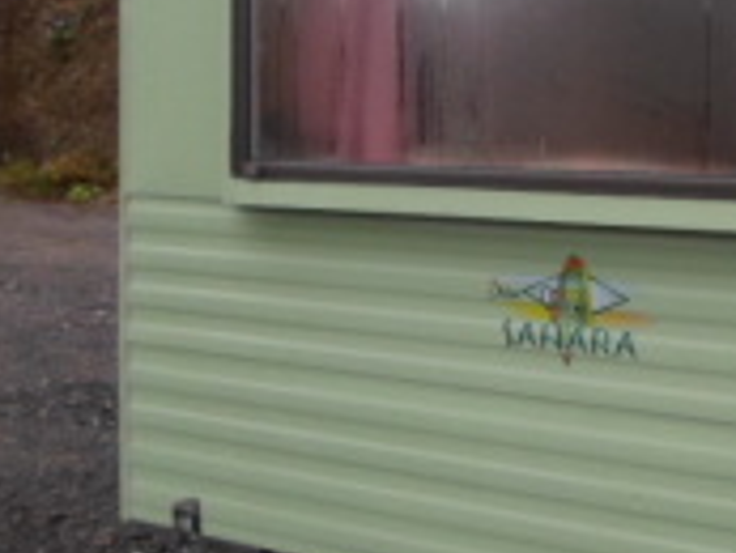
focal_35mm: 74
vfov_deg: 19.7
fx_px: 1574
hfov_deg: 24.1
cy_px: 102
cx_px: 868
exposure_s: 1/350
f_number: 2.5
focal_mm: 4.5
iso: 100
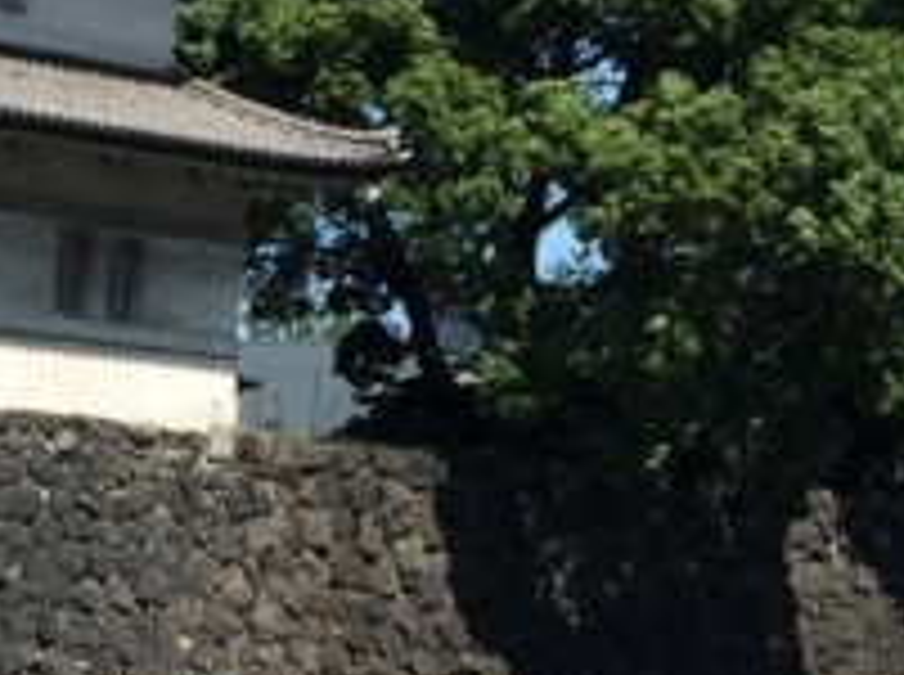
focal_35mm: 148
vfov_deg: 10.0
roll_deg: -4.2
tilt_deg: -0.8
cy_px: 562
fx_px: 3858
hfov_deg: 12.8
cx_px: -333
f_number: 2.2
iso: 32
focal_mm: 4.15
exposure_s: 1/1364
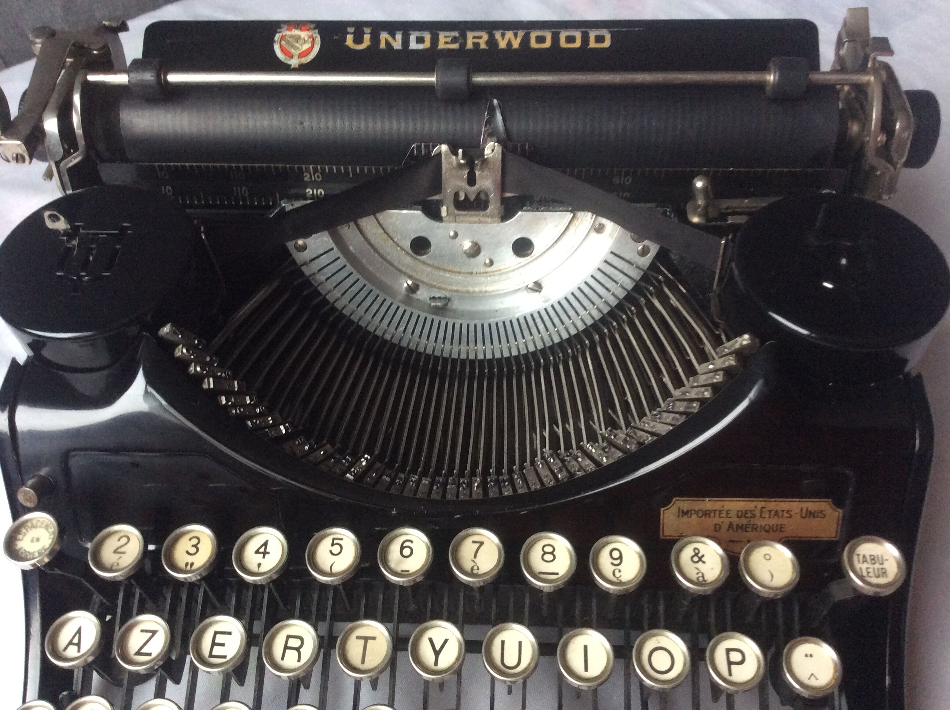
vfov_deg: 44.1
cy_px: 355
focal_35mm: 32
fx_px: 877
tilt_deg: -55.5
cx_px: 475
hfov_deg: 56.9
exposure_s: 1/25
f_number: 2.4
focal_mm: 3.3
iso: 125
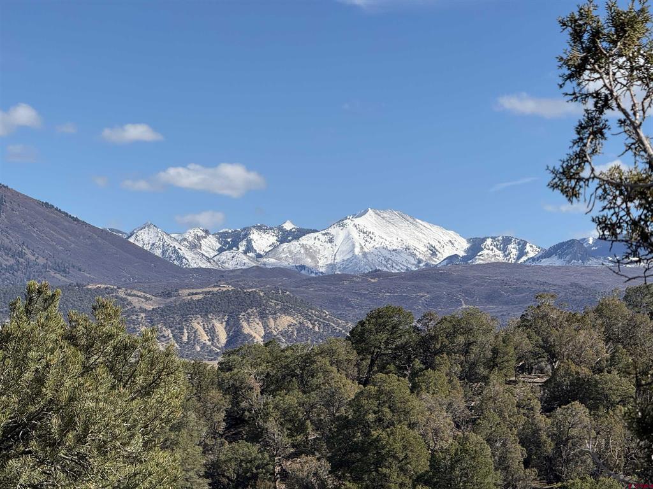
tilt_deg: +4.1
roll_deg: -0.4
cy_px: 244
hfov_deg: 16.4
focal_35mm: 120
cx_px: 326
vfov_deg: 12.3
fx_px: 2264
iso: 50
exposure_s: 1/1818
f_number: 2.8
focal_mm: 15.66
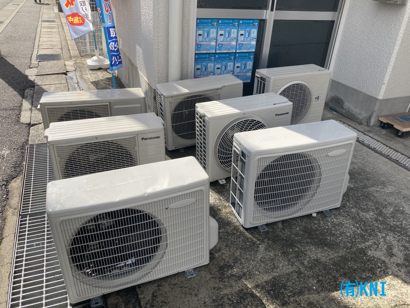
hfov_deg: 63.4
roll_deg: -4.3
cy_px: 154
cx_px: 205
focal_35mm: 28
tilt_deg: -28.4
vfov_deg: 49.7
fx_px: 332
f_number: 1.8
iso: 20
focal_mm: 3.99
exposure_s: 1/1600
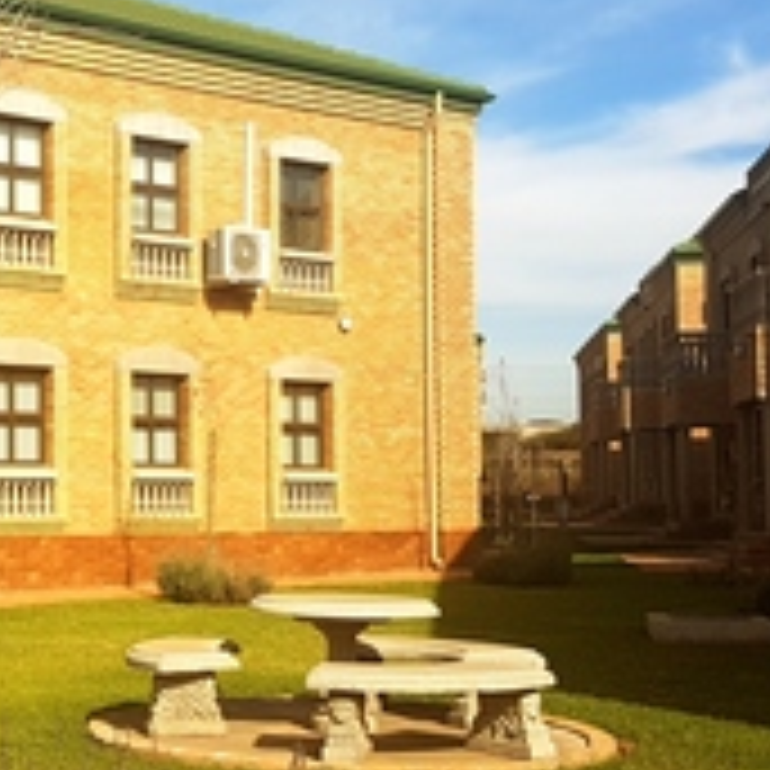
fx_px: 1686
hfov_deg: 24.4
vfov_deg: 25.7
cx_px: -18
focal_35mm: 67
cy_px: 371
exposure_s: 1/2288
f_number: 1.7
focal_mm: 4.2
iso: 40
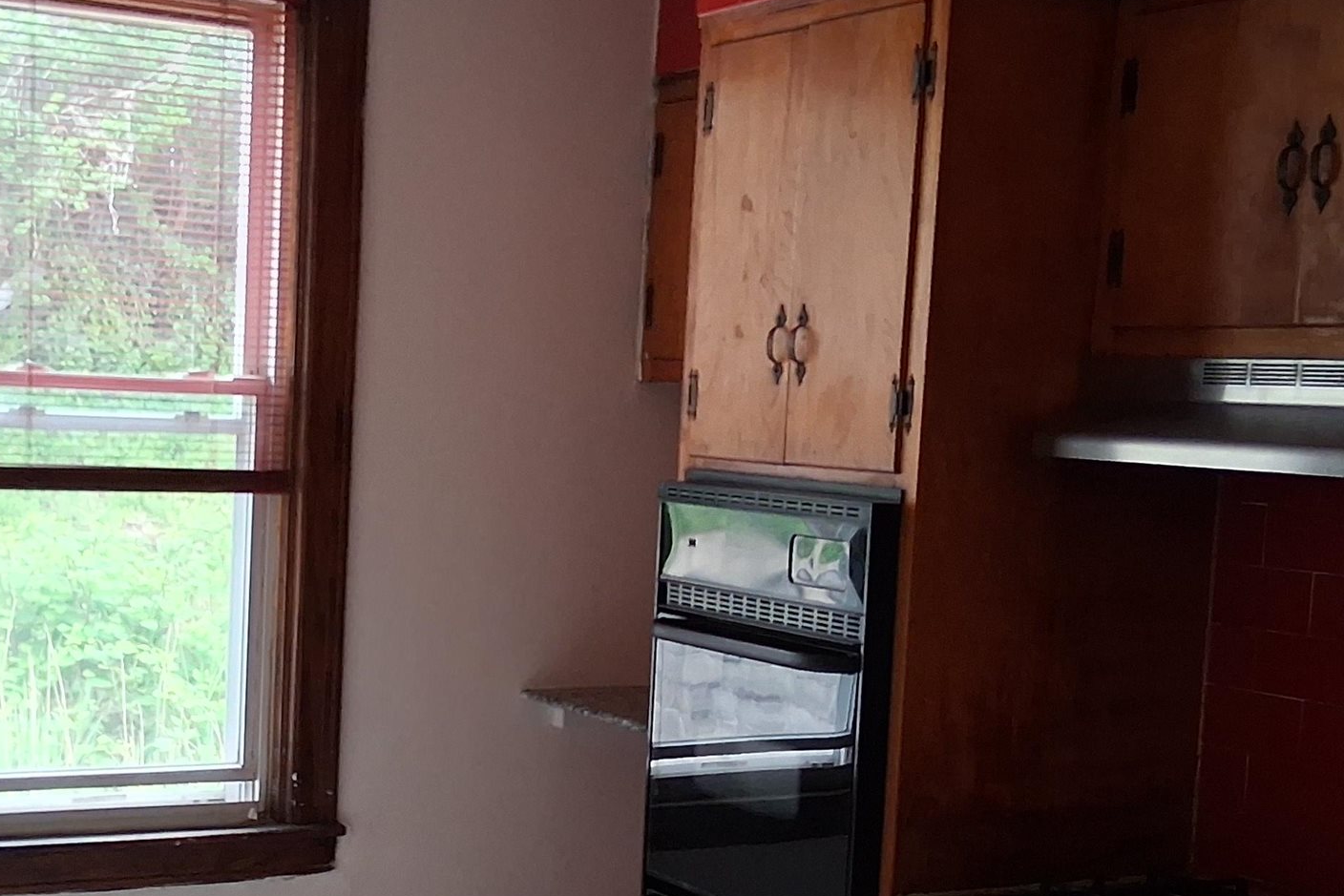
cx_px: 405
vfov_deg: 22.8
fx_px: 2203
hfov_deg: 33.5
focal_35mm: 59
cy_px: 635
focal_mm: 3.98
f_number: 1.8
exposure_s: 1/120
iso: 400
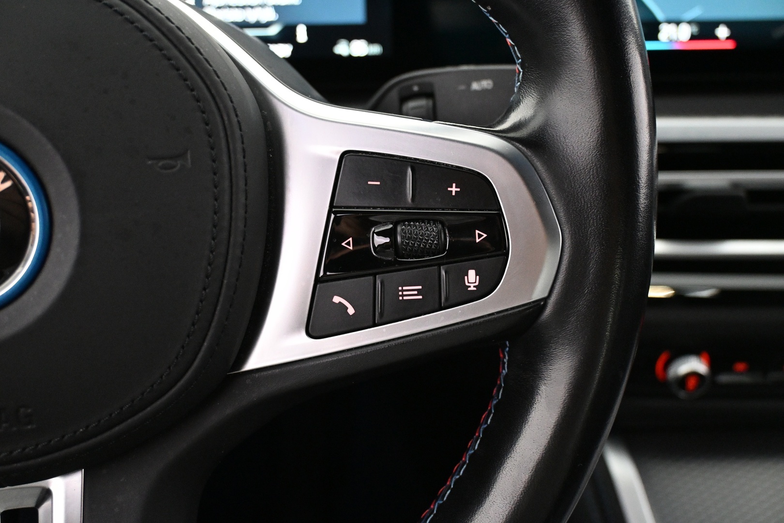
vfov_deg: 35.5
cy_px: 262
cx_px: 392
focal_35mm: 38
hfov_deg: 51.3
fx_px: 817
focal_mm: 25
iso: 4000
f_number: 4.2
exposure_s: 1/40
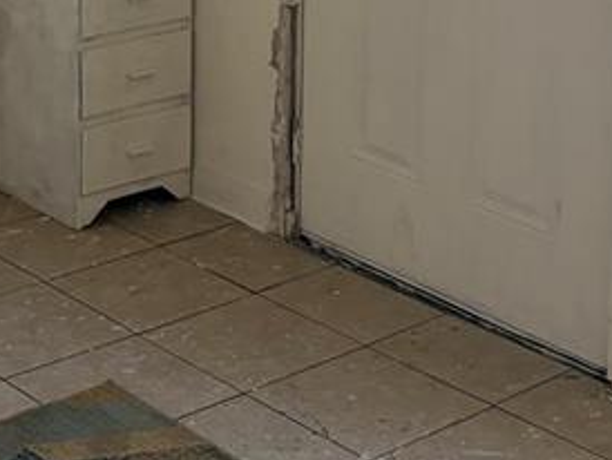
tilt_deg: -8.1
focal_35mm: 97
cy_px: -146
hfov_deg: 20.0
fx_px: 1716
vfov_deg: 14.6
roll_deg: -0.2
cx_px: 107
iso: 125
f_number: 1.6
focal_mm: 5.96
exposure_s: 1/69
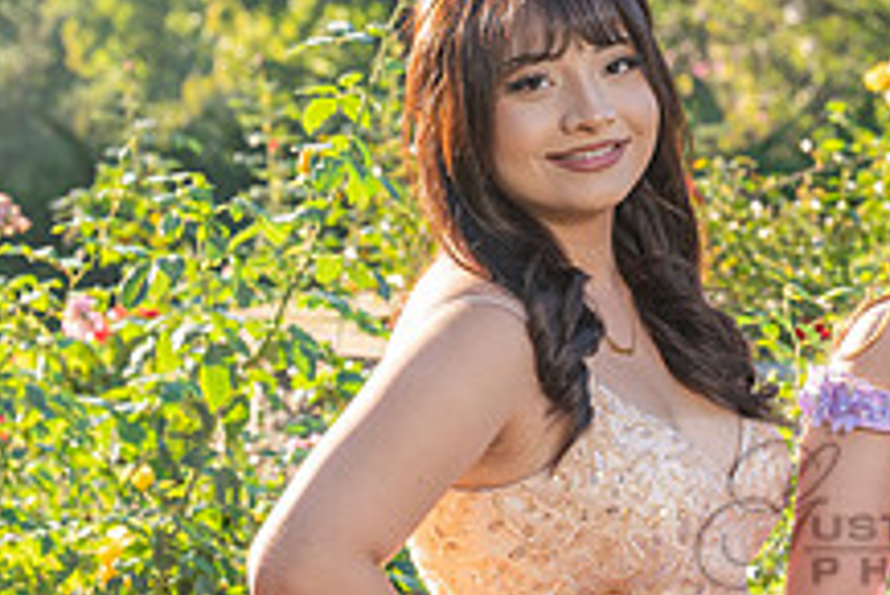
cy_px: 515
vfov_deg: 7.5
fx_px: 4502
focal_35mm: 182
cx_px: 1017
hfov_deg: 11.1
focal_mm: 68
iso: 200
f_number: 5.6
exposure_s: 1/200
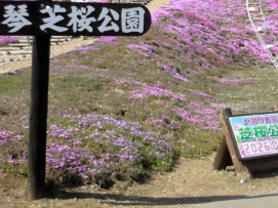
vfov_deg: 19.8
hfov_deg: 26.1
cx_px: 229
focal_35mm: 73
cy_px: 20
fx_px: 586
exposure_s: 1/800
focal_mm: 5.5
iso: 100
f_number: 2.8
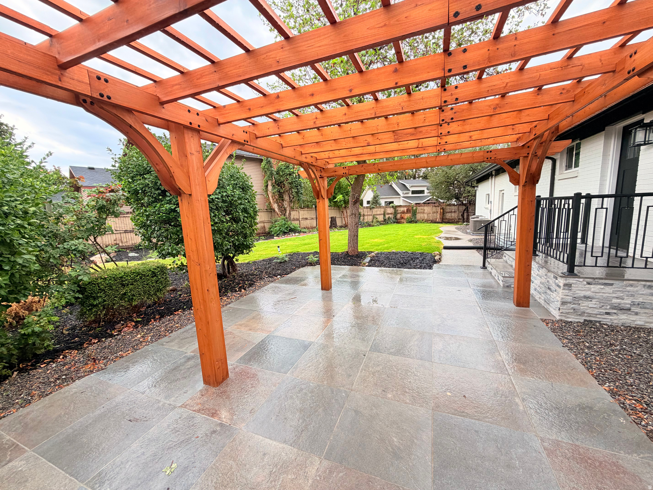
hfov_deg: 102.1
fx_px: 264
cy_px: 245
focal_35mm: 14
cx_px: 326
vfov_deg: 85.7
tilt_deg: -8.3
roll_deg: +2.0
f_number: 2.2
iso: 50
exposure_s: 1/139
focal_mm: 2.22
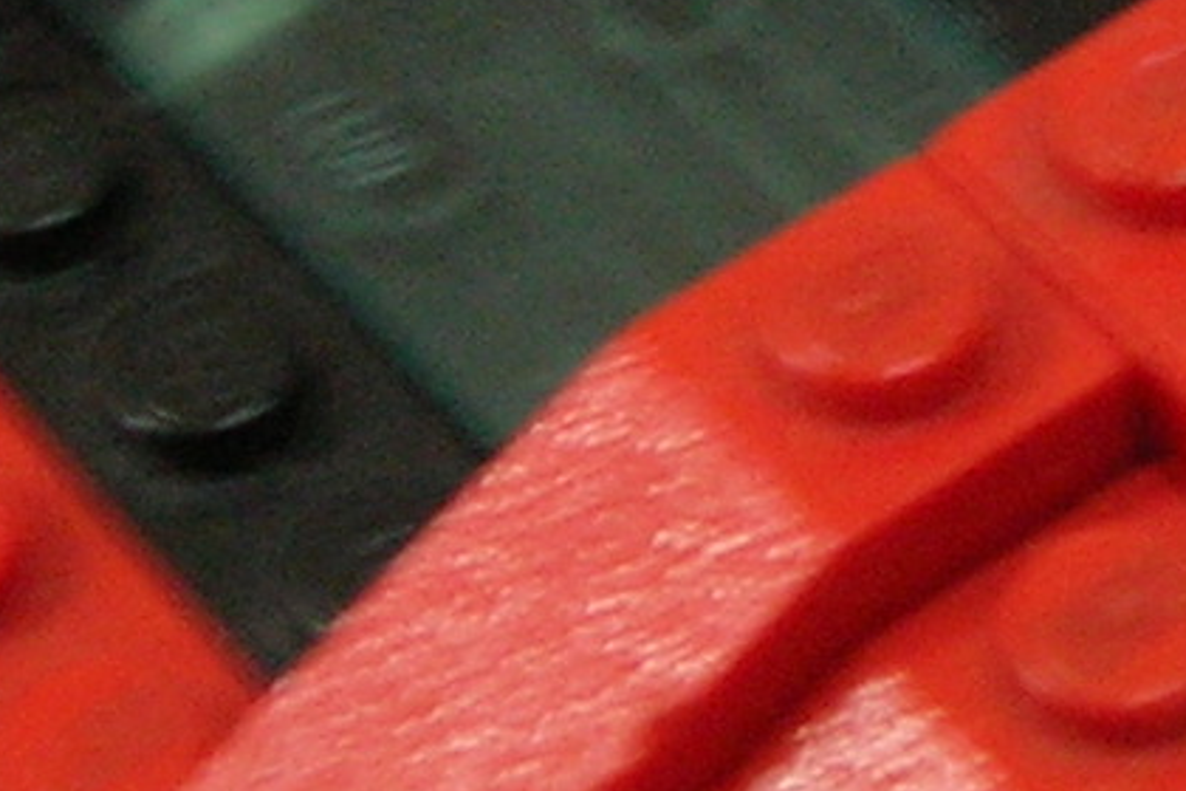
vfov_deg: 6.4
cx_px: 1652
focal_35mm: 215
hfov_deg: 9.4
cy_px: 28
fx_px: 7083
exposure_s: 1/2.6
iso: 100
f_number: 3
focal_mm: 6.4
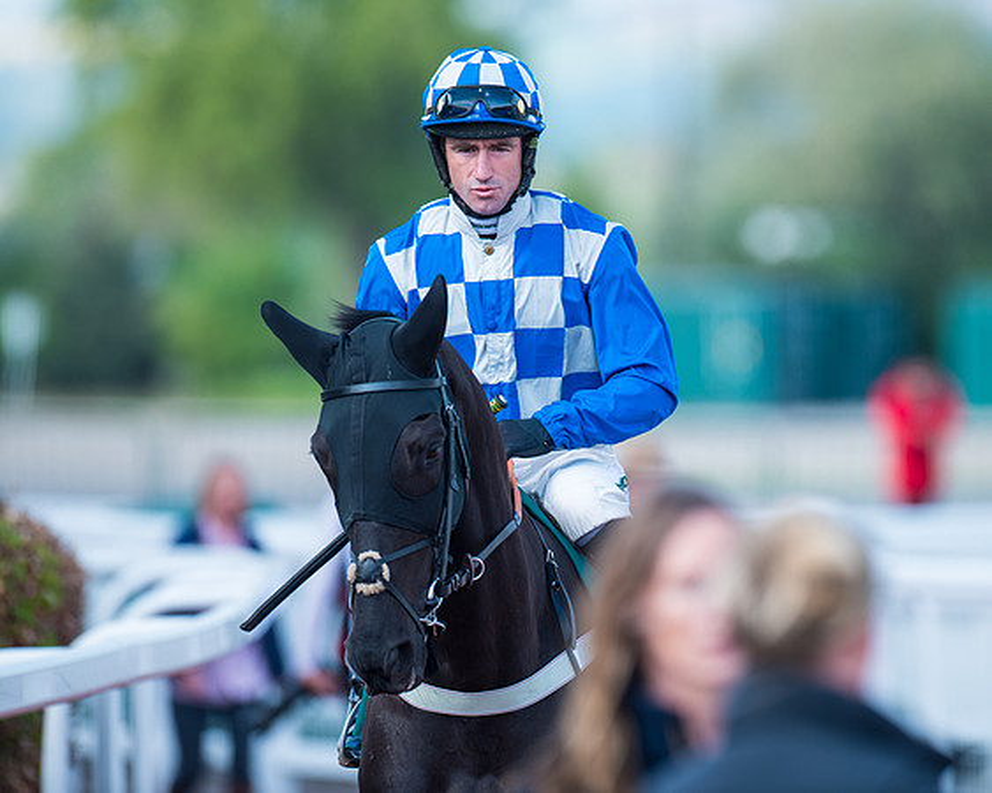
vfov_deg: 3.4
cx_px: 596
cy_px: 396
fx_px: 13237
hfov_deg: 4.3
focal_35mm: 451
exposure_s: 1/640
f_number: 5
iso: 160
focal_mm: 400
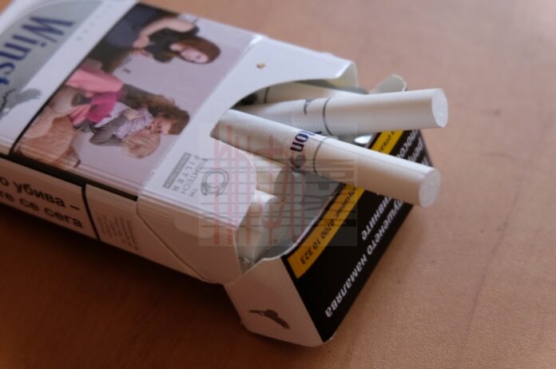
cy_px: 184
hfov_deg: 27.0
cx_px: 278
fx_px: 1157
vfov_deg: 18.1
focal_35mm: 75
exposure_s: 1/50
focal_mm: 50
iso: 1600
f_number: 5.6
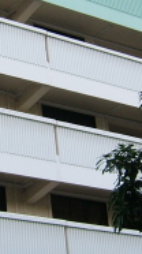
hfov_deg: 10.5
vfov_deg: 19.0
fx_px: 760
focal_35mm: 113
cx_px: -22
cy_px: 107
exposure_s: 1/385
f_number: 2.8
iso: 50
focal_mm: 5.95
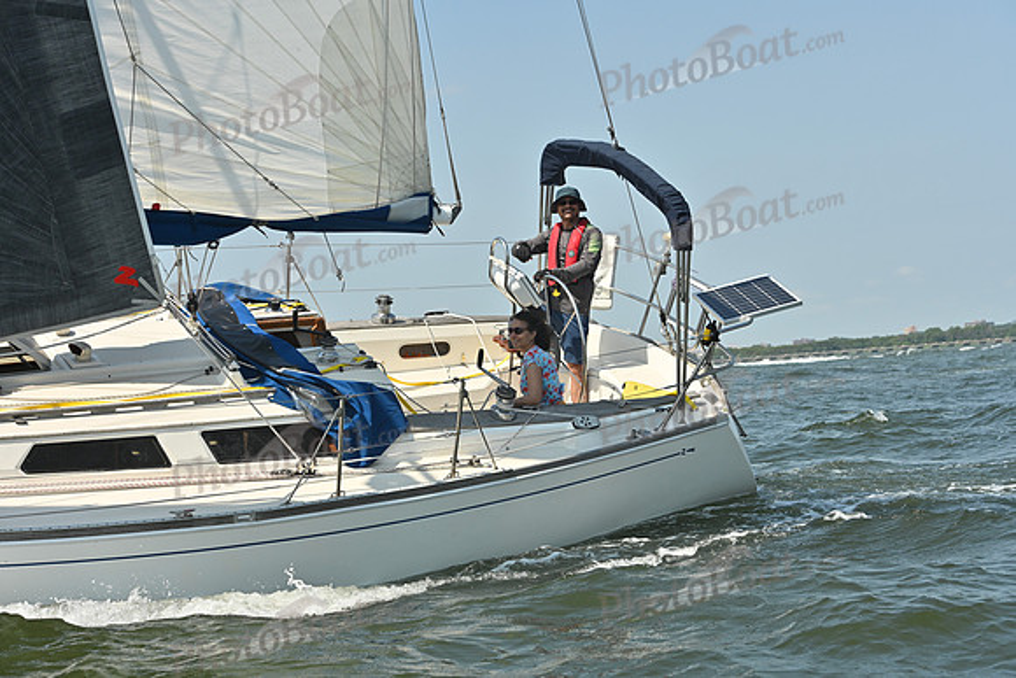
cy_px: 339
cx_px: 508
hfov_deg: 28.8
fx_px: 1976
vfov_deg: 19.5
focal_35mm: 70
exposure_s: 1/1250
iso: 320
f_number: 8
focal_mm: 70
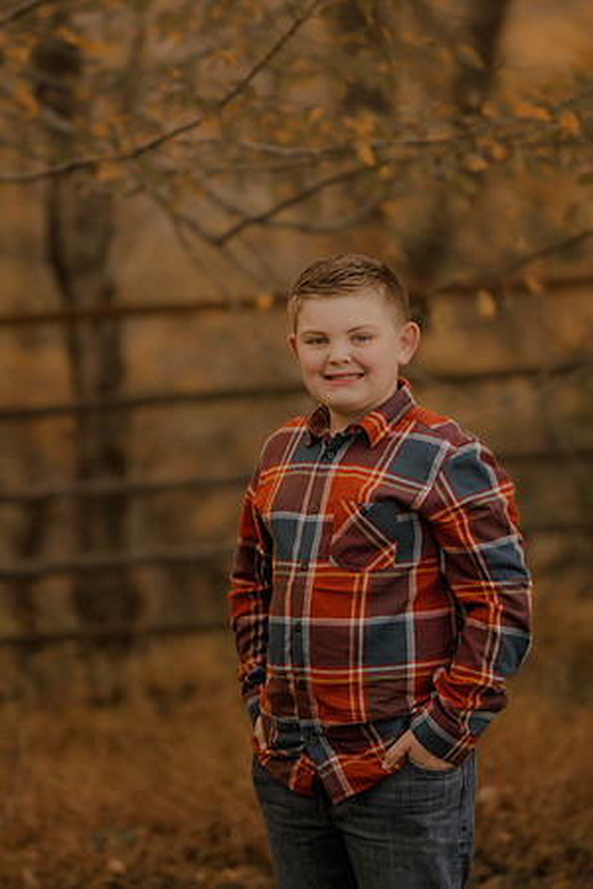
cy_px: 444
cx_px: 296
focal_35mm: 127
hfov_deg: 10.8
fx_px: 3138
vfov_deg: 16.1
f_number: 1.4
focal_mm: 85
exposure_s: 1/400
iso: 200
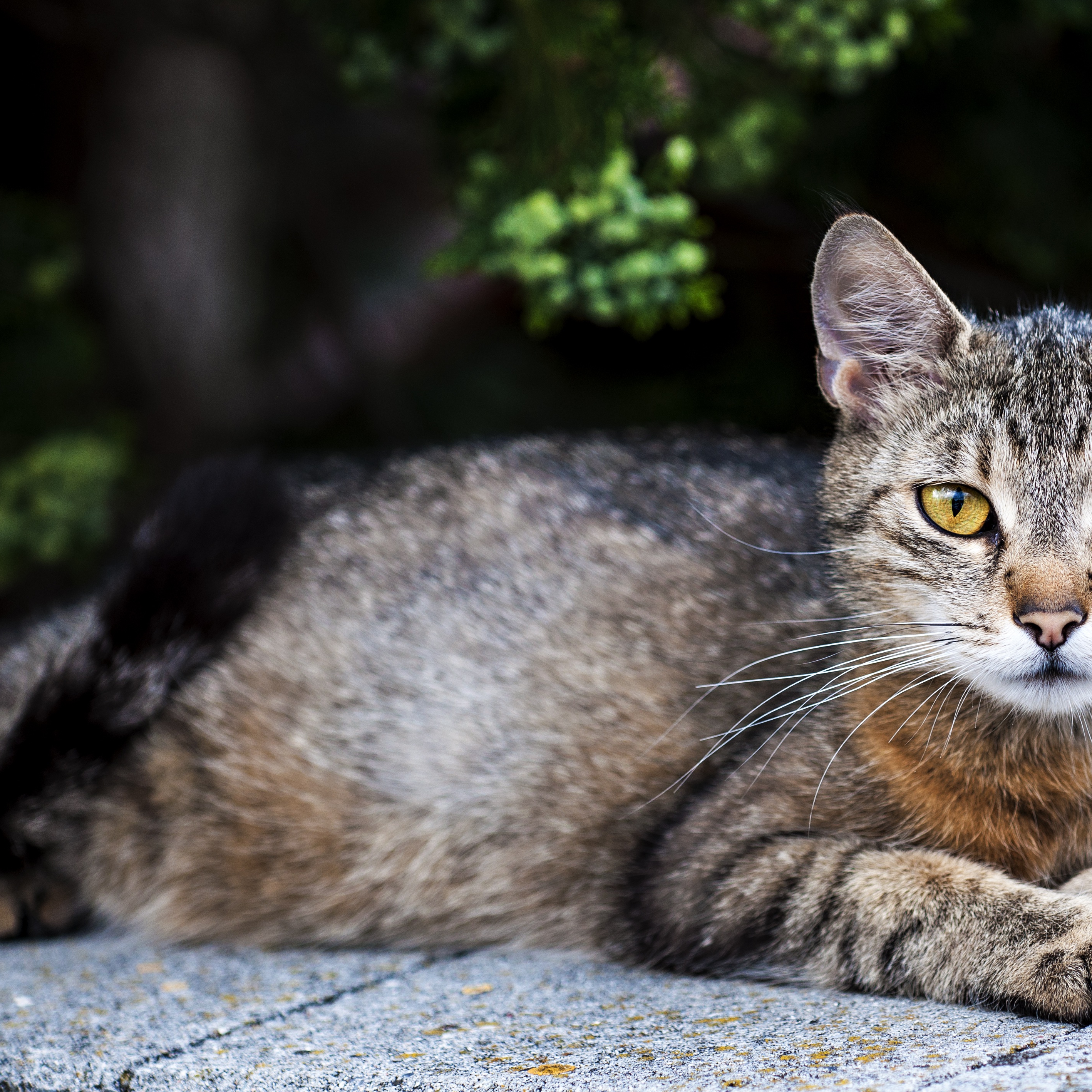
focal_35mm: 241
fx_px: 8589
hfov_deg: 7.3
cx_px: 824
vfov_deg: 7.3
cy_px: 547
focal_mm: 125
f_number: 4
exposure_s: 1/40
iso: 200
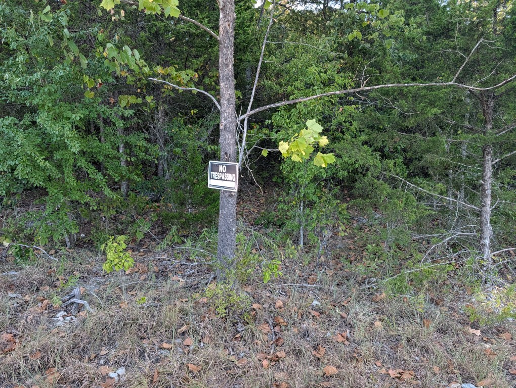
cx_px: 258
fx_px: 358
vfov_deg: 56.9
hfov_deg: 71.5
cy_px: 194
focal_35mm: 24
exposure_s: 1/773
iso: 201
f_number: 1.68
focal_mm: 6.9
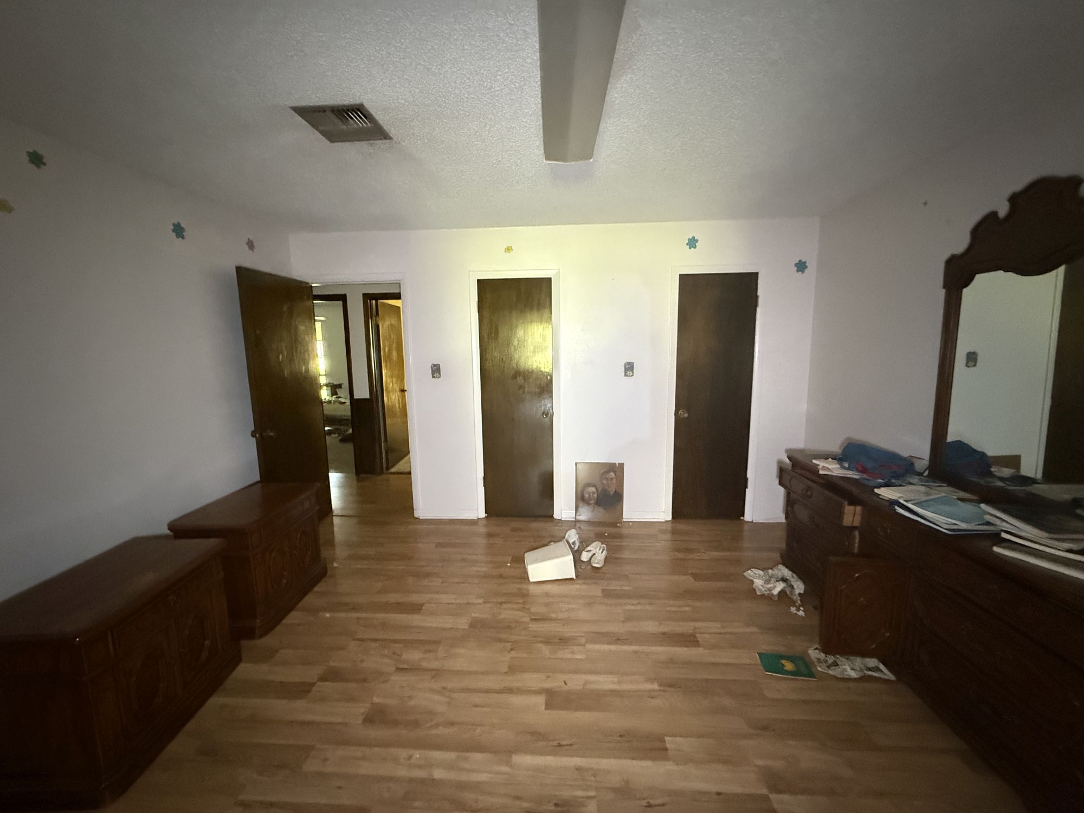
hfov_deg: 102.1
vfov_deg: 85.7
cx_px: 542
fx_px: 438
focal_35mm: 14
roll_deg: +1.6
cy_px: 406
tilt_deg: -6.5
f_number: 2.2
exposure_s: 1/60
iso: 1250
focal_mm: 2.22
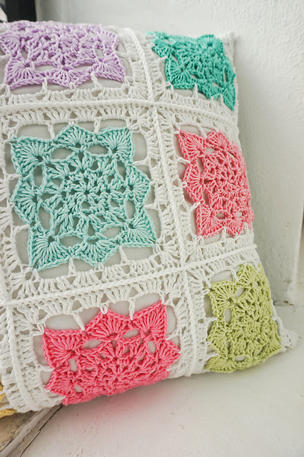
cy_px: 228
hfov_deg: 53.1
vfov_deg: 73.8
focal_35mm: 24
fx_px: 304
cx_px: 152
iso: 100
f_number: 5.6
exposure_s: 1/80
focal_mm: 16
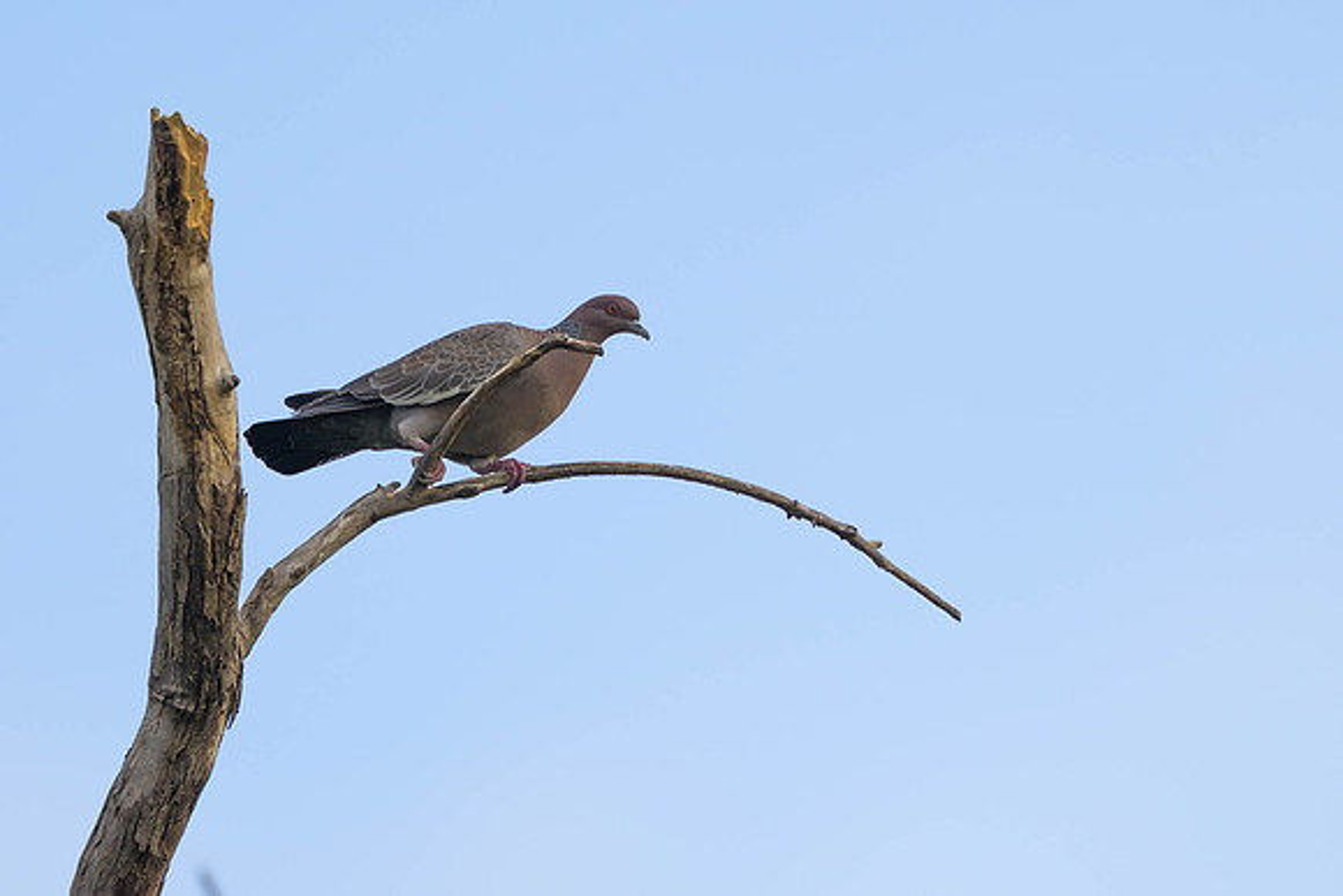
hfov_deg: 1.9
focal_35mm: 1107
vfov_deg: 1.2
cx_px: 900
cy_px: 880
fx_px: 41302
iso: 72
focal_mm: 400
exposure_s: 1/1600
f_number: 2.8
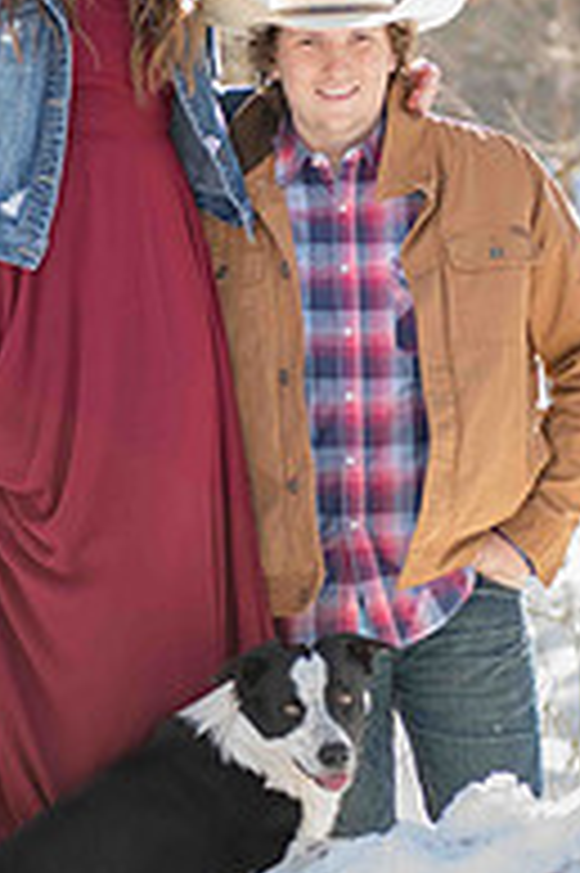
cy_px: 356
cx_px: 157
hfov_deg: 7.4
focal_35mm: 186
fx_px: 4503
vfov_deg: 11.1
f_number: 3.5
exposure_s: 1/800
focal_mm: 80
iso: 800
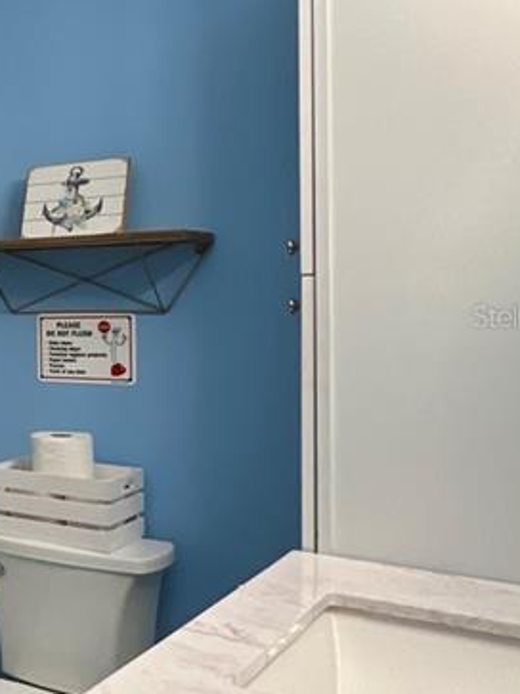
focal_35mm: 43
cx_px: -252
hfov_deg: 25.5
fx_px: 862
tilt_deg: +1.2
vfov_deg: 43.8
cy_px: 315
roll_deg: -0.3
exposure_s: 1/60
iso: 125
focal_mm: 1.57
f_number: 1.8
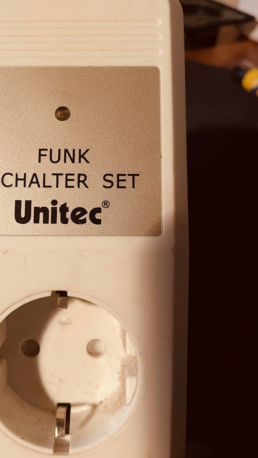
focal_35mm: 32
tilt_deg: -43.2
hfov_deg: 36.0
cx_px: 71
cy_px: 231
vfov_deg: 61.0
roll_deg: +1.3
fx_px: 389
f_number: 1.6
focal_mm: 4.2
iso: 200
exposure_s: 1/50
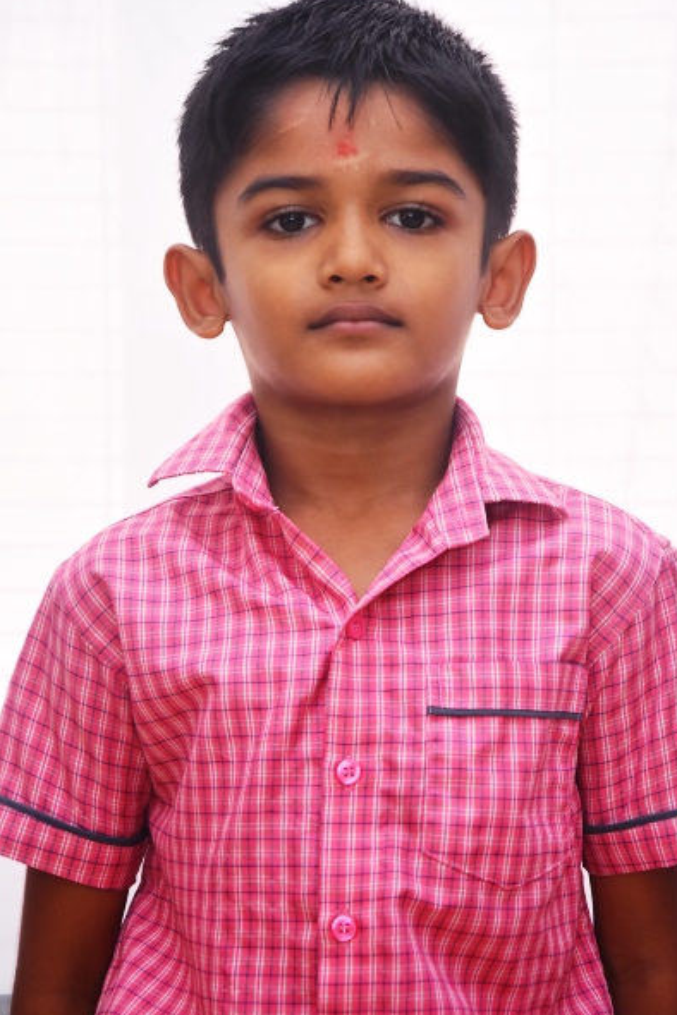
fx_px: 4810
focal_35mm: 171
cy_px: 476
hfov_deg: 8.1
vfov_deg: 12.1
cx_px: 365
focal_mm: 105
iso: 1000
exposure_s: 1/125
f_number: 6.3
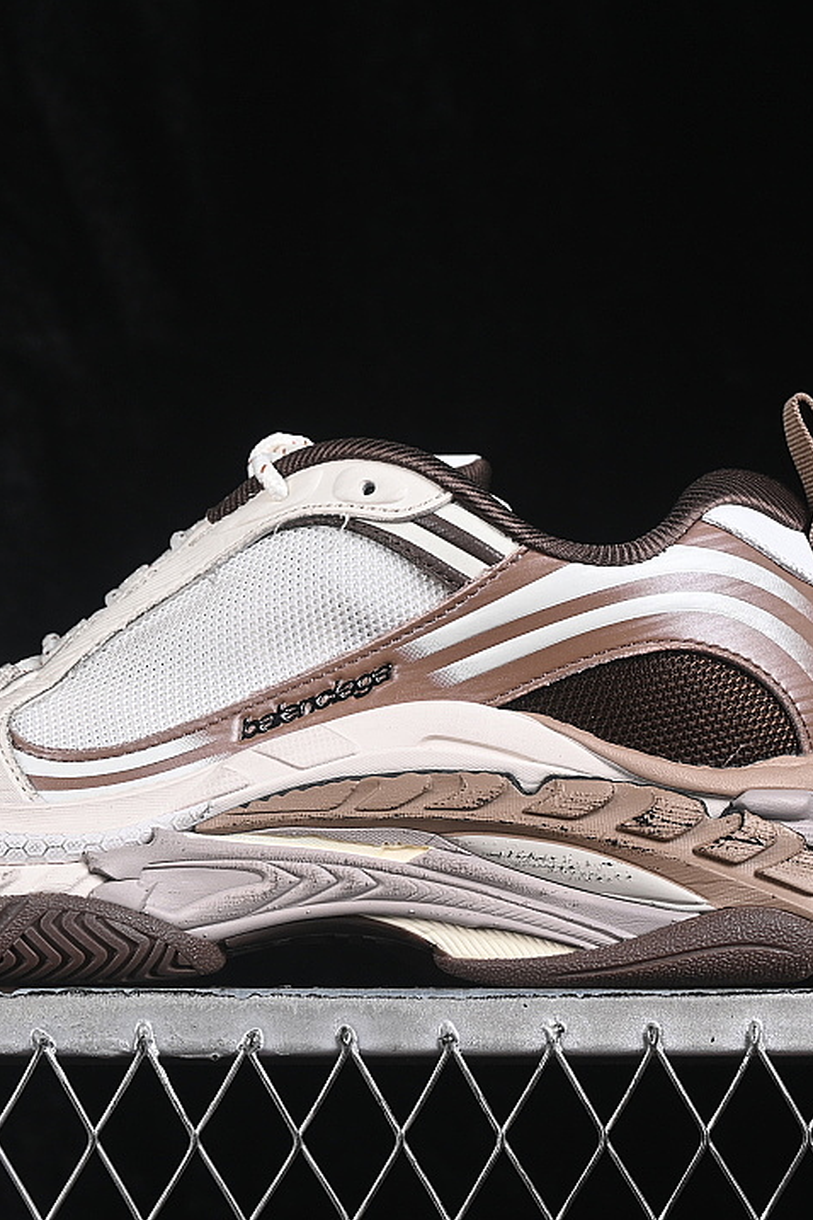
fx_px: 3828
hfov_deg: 12.1
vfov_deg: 18.1
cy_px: 609
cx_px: 282
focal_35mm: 113
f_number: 8
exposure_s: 1/80
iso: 160
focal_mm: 50
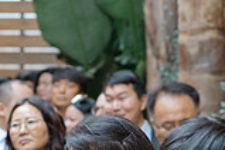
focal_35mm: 310
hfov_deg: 6.6
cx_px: -88
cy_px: 203
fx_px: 1937
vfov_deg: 4.4
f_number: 5
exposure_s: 1/125
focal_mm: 85
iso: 1000
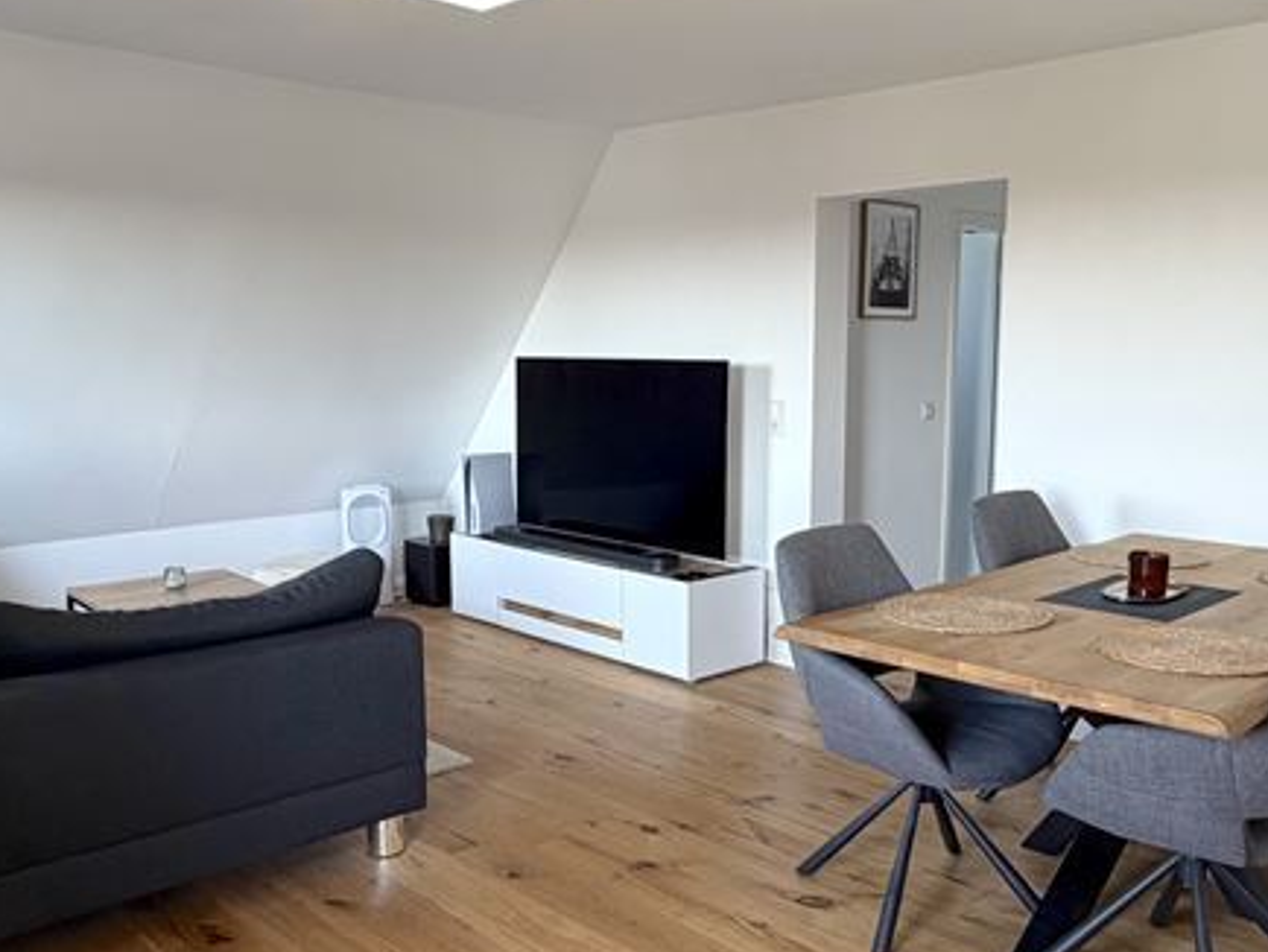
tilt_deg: -7.9
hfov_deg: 55.3
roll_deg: +0.0
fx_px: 1209
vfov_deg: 42.9
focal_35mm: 33
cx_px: 684
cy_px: 517
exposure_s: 1/111
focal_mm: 2.22
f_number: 2.2
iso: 200
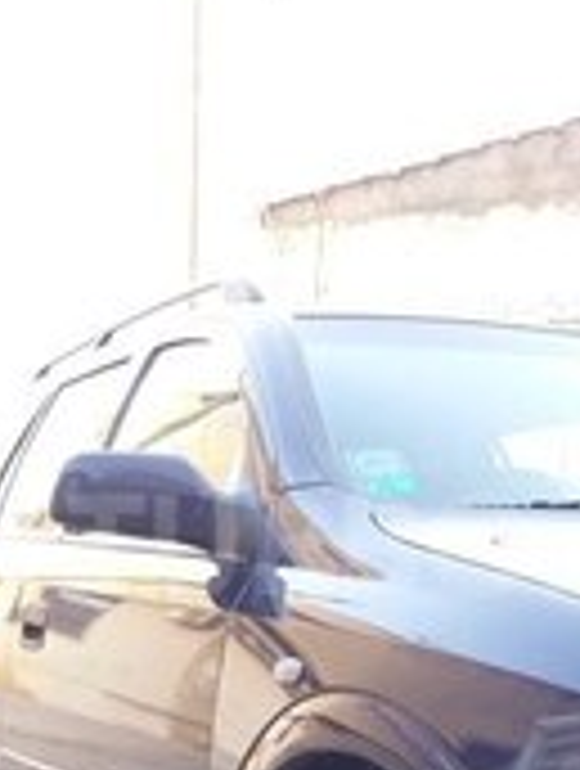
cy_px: 545
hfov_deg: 18.2
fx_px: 1803
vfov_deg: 23.9
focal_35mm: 81
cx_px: 414
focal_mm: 3.7
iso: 80
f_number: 1.9
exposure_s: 1/50
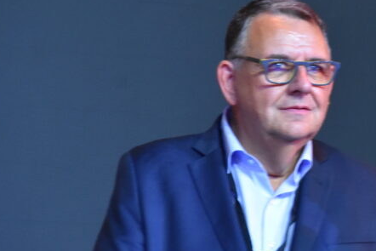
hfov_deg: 4.8
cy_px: 119
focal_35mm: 425
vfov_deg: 3.2
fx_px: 4440
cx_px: 419
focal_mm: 116
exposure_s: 1/80
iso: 1600
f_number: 5.6
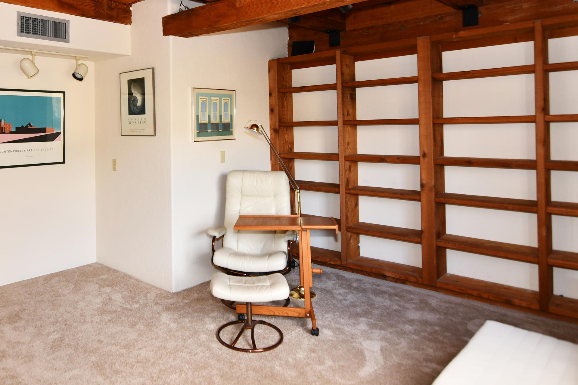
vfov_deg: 50.0
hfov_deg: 69.4
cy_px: 115
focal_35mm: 25
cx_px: 192
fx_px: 401
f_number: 4
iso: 280
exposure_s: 1/60
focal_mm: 11
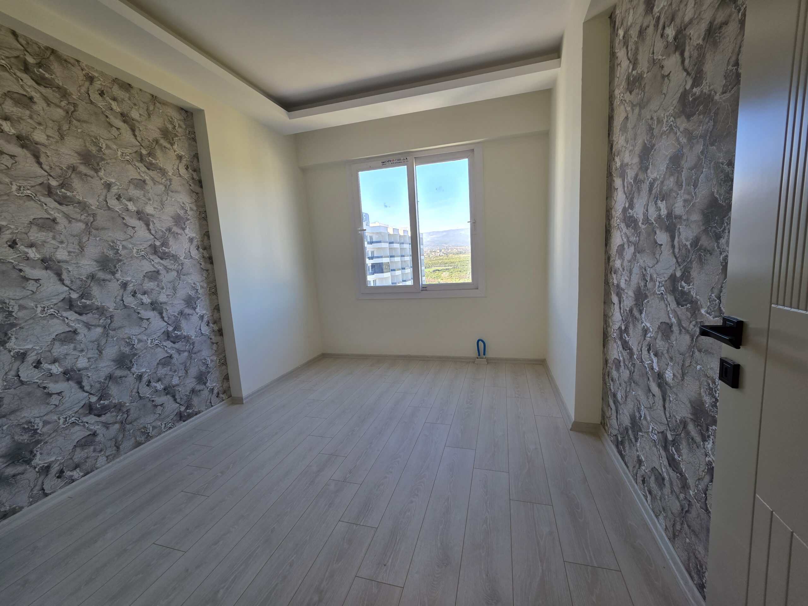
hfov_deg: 106.2
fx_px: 303
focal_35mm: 13
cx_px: 404
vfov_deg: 89.9
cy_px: 303
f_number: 1.9
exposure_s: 1/100
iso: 25
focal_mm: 2.2
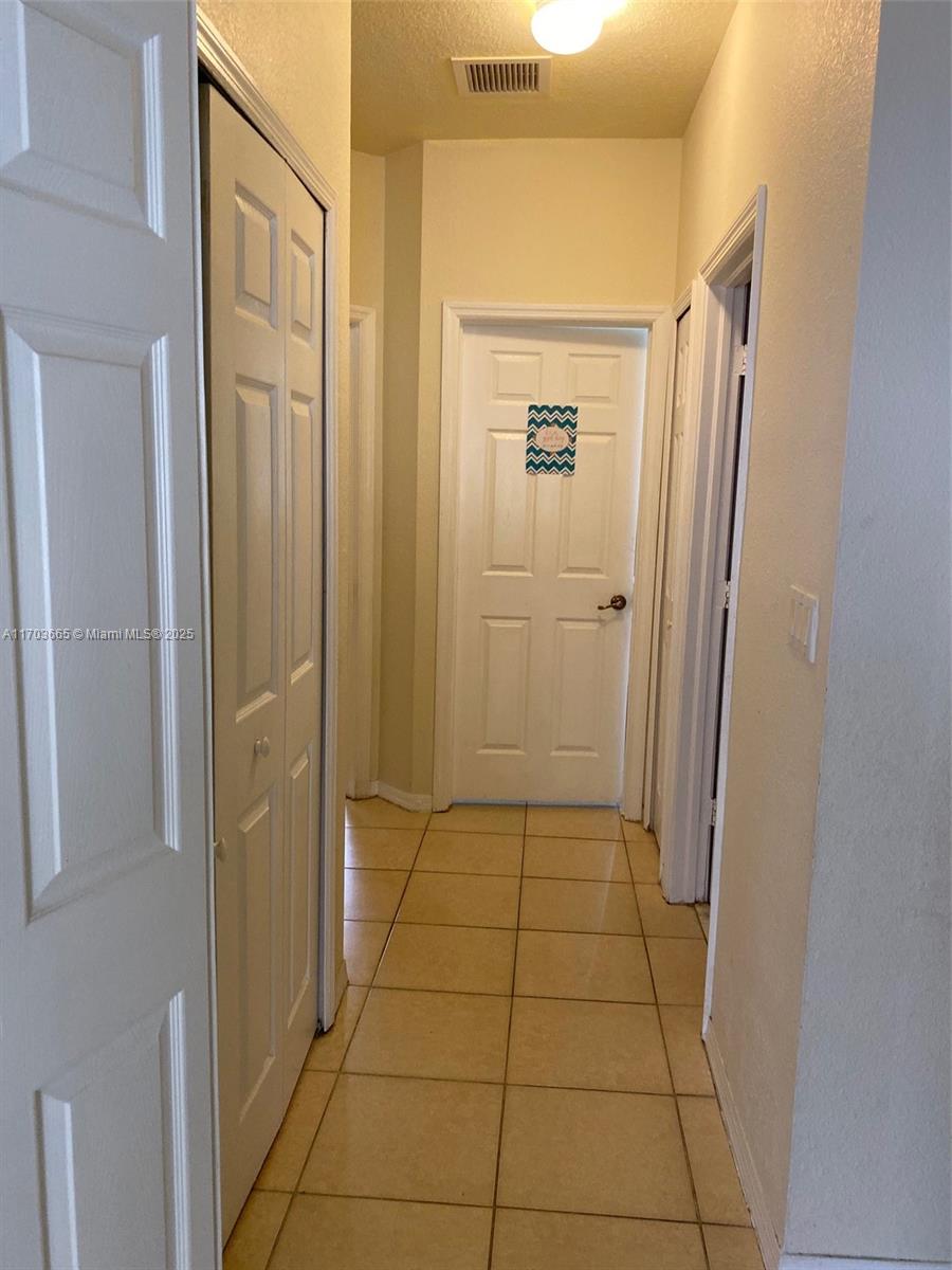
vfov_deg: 67.3
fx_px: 953
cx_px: 476
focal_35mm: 26
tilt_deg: -4.9
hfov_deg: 53.1
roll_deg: -1.5
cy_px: 635
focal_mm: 4.25
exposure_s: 1/60
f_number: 1.8
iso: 200
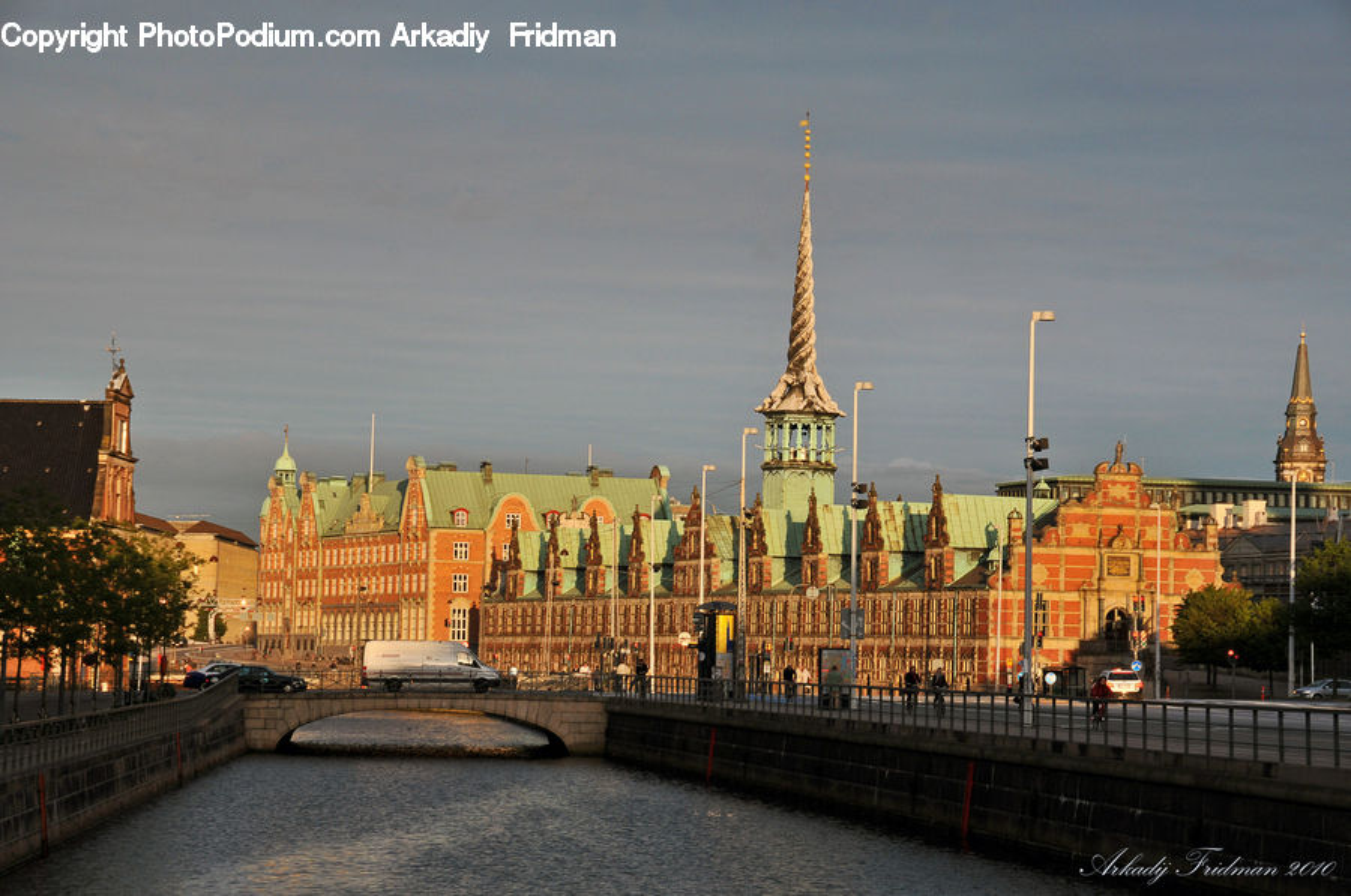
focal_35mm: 93
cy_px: 448
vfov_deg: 14.7
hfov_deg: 21.9
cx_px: 676
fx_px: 3484
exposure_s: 1/200
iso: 200
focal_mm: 62
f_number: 8
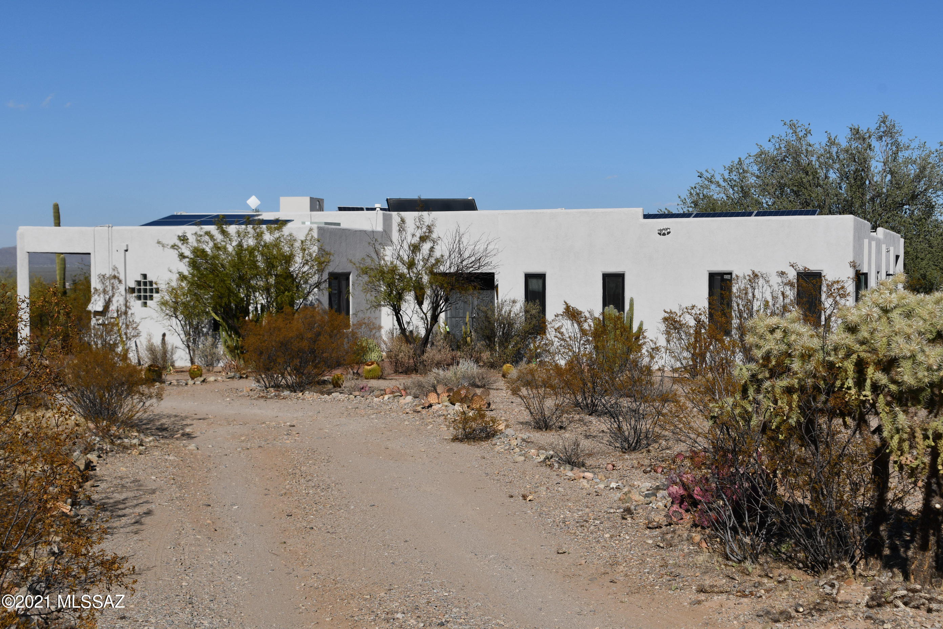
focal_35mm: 52
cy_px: 314
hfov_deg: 38.2
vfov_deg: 26.0
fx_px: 1362
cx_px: 472
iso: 100
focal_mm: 35
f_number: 11
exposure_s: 1/500
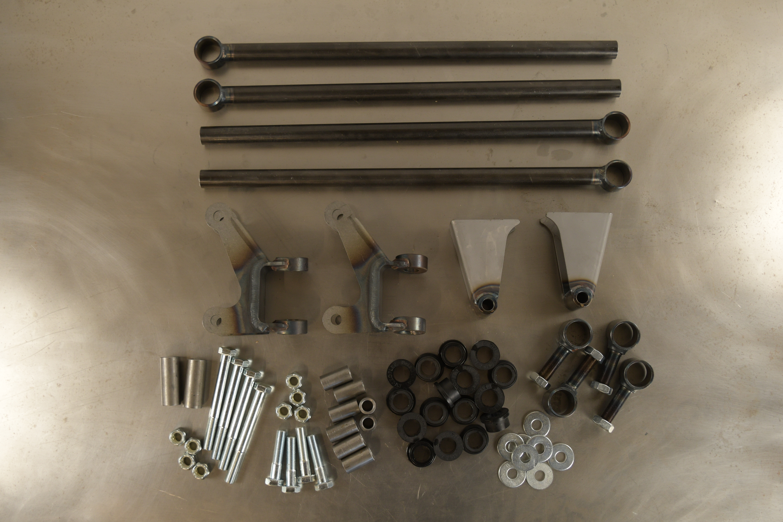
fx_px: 870
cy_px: 261
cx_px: 392
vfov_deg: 33.4
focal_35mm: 40
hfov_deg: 48.5
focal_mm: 27
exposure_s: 1/60
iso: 450
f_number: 5.6
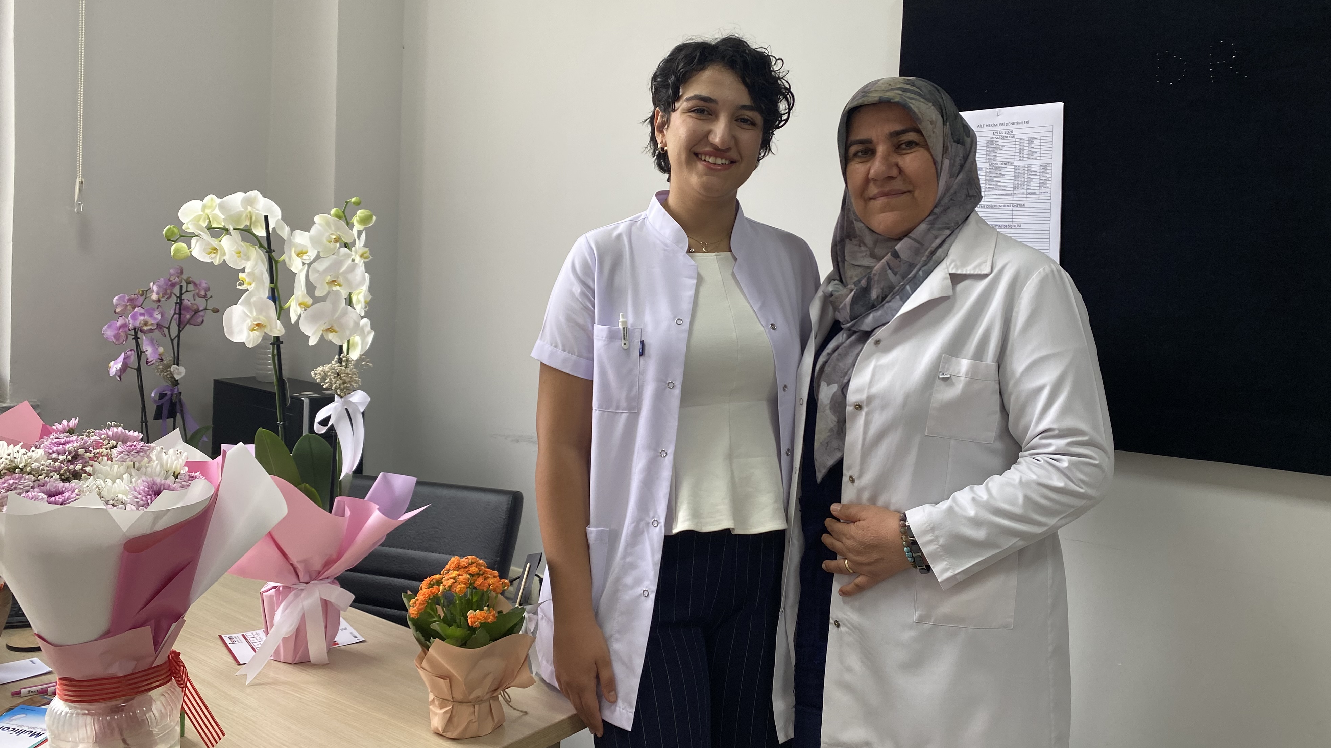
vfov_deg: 40.0
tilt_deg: -1.1
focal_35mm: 29
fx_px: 1023
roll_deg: -2.7
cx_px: 666
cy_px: 309
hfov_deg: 66.1
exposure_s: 1/100
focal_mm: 4.25
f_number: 1.8
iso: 50
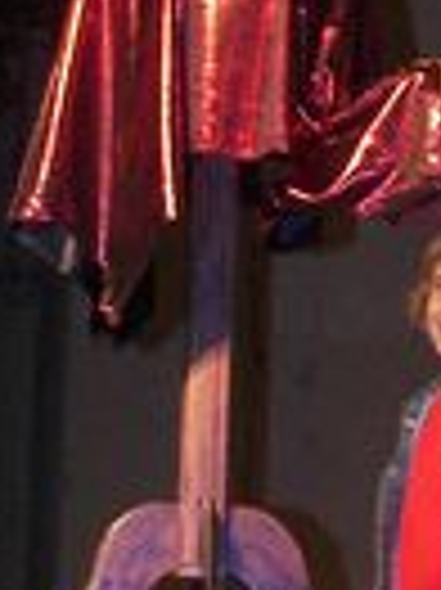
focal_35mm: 215
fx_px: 3658
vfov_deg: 9.2
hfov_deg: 6.9
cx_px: 477
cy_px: 315
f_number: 2.8
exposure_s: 1/30
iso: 160
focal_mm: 7.8
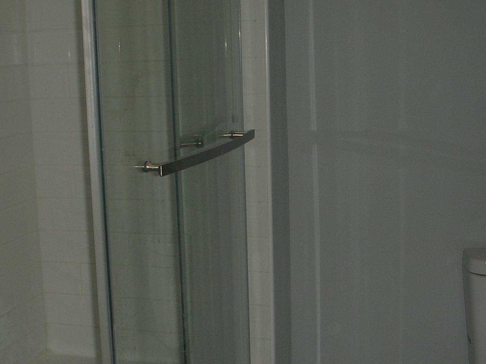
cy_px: 207
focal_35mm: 62
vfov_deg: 23.6
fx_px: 870
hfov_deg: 31.1
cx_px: 196
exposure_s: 1/60.1
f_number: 3
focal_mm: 5.8
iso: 50
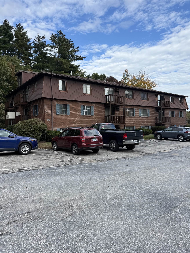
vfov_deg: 71.6
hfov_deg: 56.8
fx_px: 176
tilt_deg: +1.0
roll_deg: +0.3
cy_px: 126
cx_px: 95
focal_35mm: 24
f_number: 1.78
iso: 80
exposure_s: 1/1553
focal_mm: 6.76
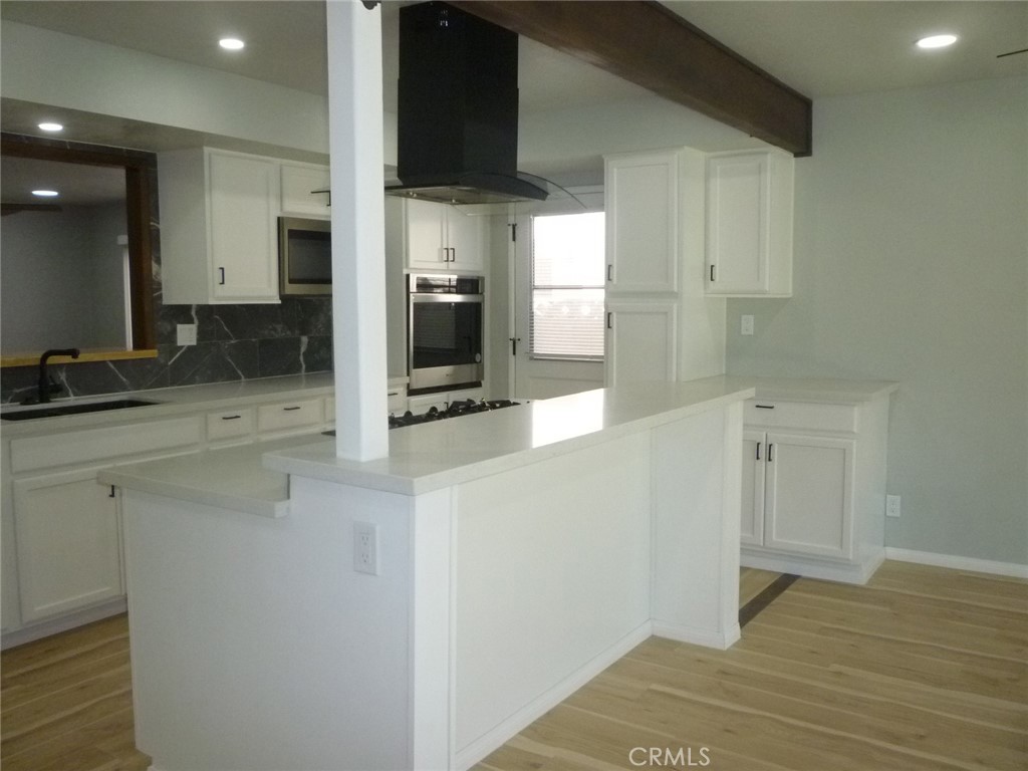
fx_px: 861
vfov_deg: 48.2
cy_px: 386
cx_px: 514
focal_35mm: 29
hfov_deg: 61.7
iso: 400
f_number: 3.3
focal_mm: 5.2
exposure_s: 1/200
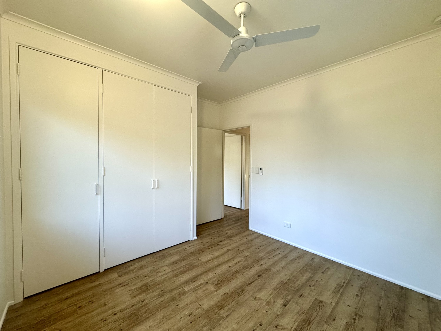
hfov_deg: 102.1
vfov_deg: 85.7
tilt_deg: -1.3
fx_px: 178
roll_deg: -0.5
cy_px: 166
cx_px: 220
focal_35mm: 14
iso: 250
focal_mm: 2.22
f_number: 2.2
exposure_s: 1/99
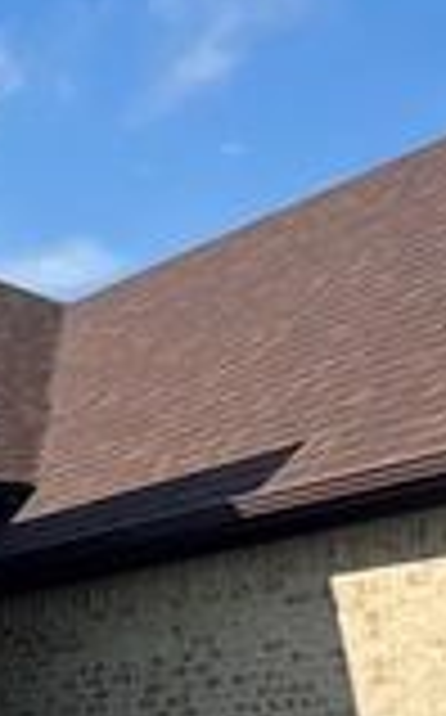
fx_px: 1736
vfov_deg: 22.3
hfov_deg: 13.7
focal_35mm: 89
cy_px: 734
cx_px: -248
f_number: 1.8
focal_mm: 1.57
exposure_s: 1/861
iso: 32
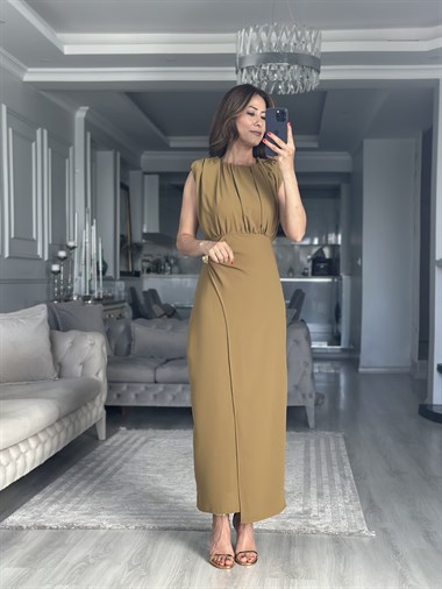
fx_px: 817
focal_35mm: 48
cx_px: 221
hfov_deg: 30.3
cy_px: 294
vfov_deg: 39.6
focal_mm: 6.86
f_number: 1.78
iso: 125
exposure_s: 1/134
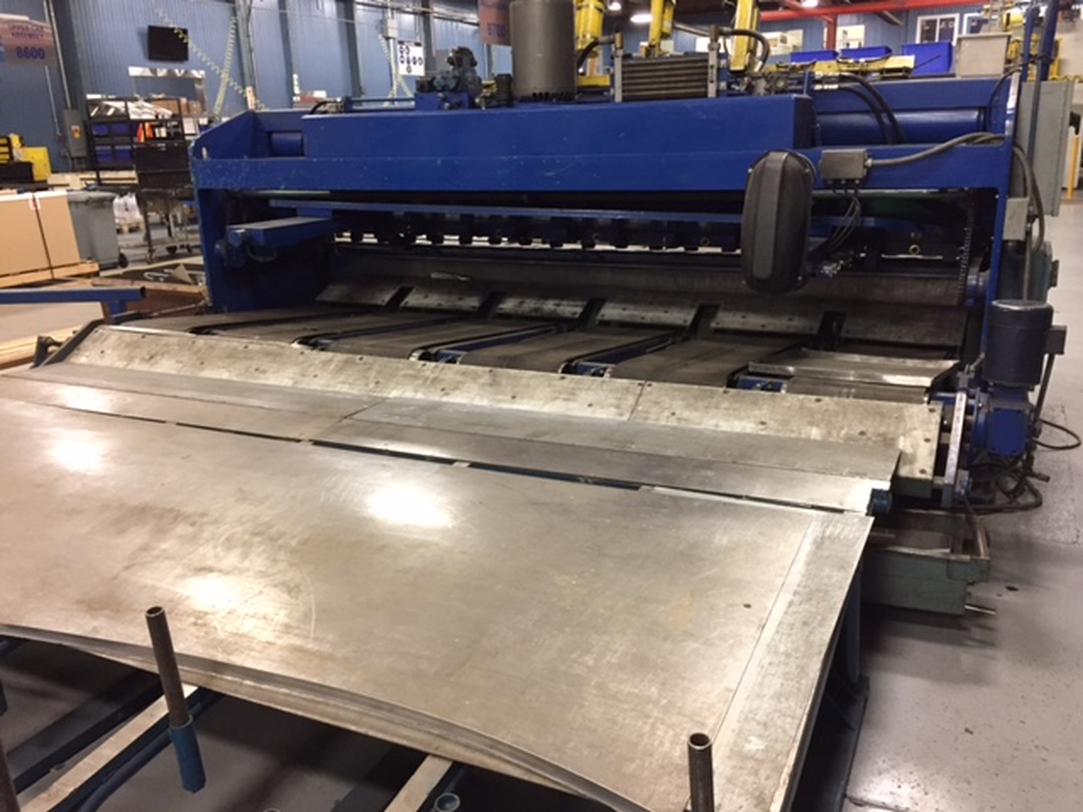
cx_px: 542
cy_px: 406
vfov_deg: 48.2
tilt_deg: -15.0
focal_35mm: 29
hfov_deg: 61.7
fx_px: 907
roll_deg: +1.4
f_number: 2.2
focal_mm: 4.15
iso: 160
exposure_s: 1/30
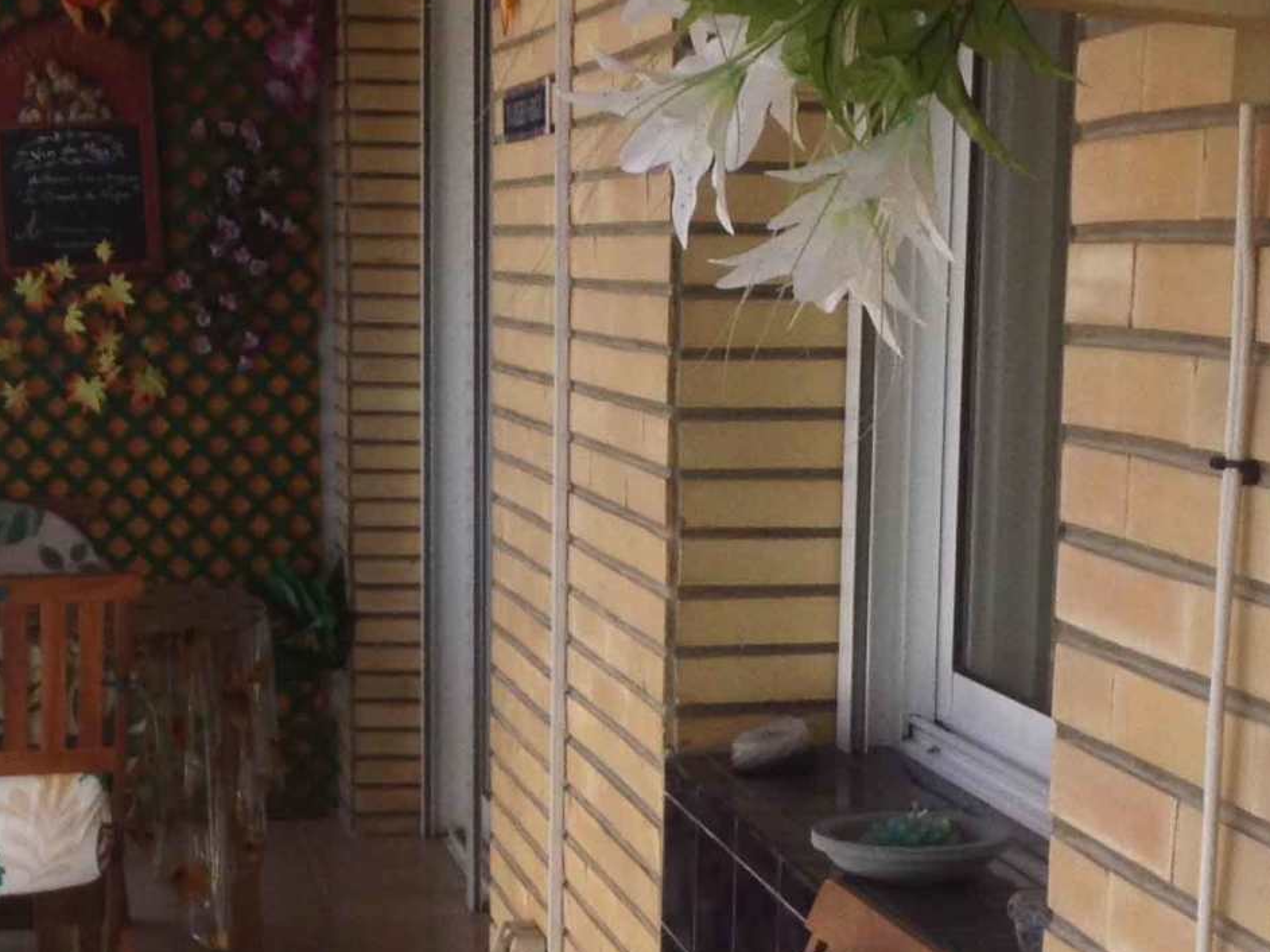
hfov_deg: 20.6
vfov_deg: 15.4
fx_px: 3485
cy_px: 797
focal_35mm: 95
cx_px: 382
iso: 80
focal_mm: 4.28
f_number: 2.4
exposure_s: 1/120
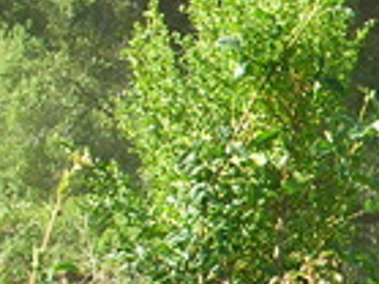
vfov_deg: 7.3
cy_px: 292
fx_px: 2199
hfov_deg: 9.2
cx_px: 758
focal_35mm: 201
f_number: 4.5
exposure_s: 1/92.1
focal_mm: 8.9
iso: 50
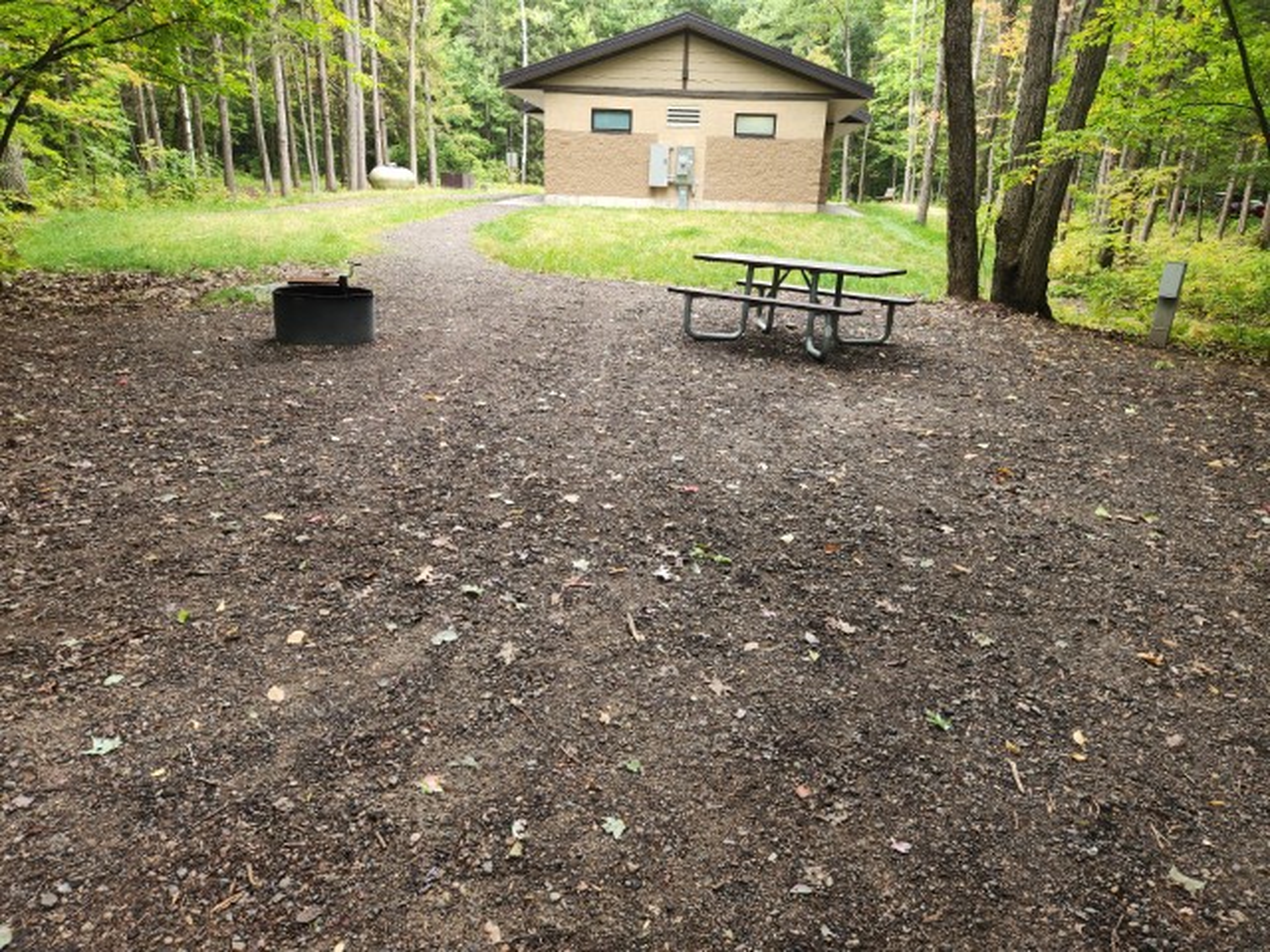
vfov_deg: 58.9
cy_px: 476
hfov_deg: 73.9
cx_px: 635
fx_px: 844
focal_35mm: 23
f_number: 1.8
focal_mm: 5.4
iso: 64
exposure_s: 1/180
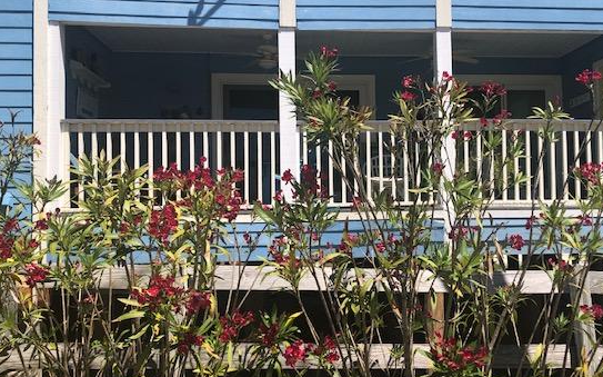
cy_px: 194
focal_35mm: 35
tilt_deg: +2.1
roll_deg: +1.0
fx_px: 575
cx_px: 352
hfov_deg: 55.1
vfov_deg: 36.2
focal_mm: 3.99
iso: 20
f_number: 1.8
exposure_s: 1/1919
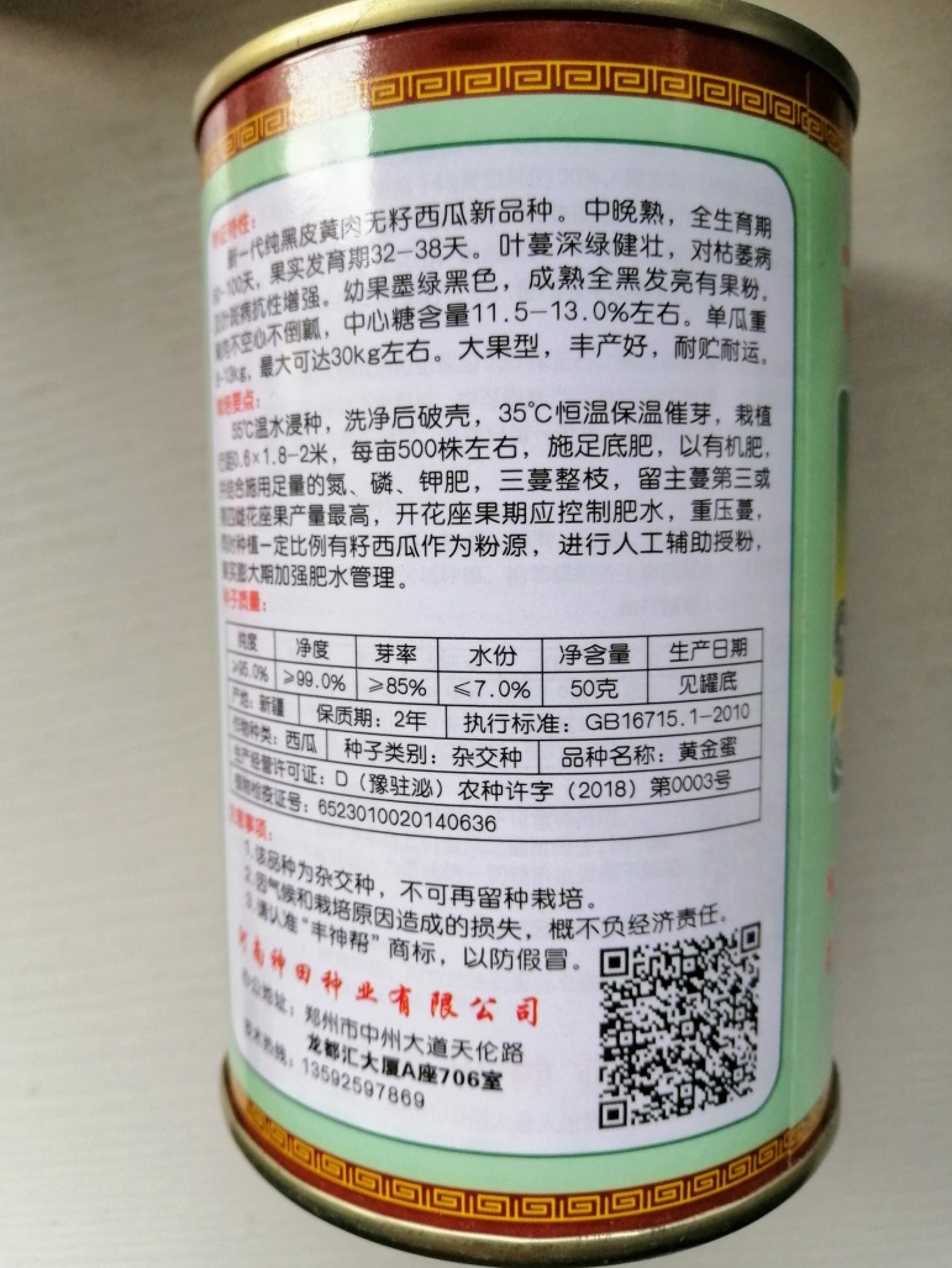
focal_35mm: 27
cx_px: 472
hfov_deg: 51.4
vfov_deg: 65.3
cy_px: 615
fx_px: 989
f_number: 2.2
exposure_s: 1/60
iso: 200
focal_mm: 3.81
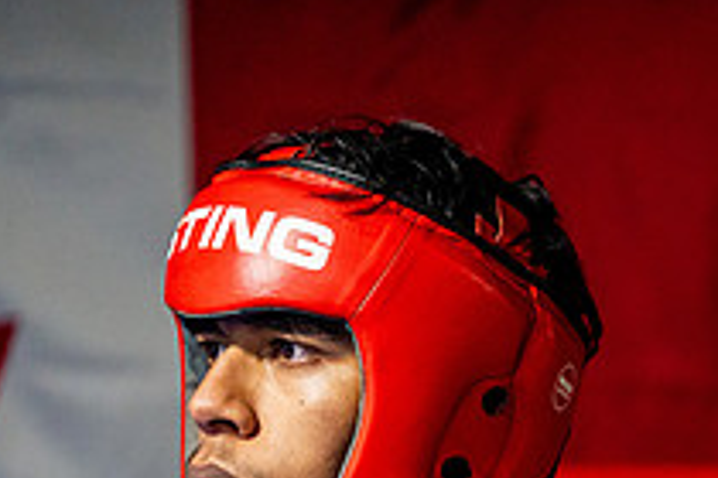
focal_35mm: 415
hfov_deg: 5.0
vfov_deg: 3.3
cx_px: 780
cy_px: 620
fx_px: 8276
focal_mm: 150
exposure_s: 1/800
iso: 4000
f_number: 2
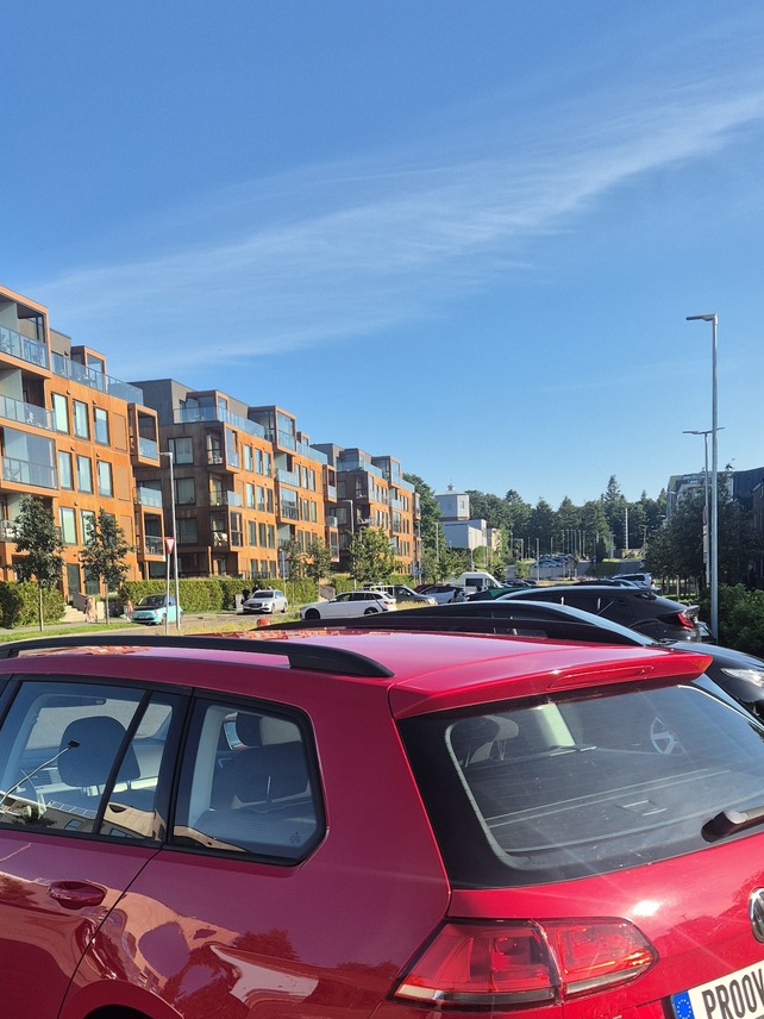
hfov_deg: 33.5
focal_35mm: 43
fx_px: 1265
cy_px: 764
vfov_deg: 42.5
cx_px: 311
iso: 25
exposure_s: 1/1004
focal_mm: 5.4
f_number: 1.8
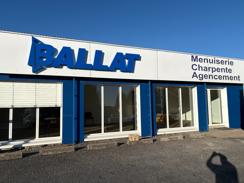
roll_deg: +0.9
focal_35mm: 26
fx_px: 183
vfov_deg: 53.1
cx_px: 122
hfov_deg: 67.3
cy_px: 92
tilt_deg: +4.2
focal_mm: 5.96
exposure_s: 1/5348
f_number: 1.6
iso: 50
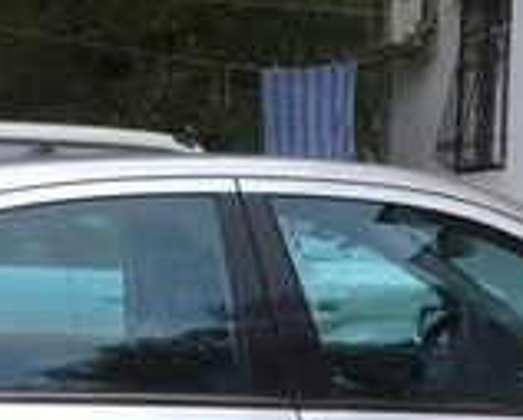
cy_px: 627
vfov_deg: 12.5
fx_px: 1830
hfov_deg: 16.3
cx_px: 232
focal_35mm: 118
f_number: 2.2
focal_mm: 4.15
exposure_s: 1/33
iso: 32
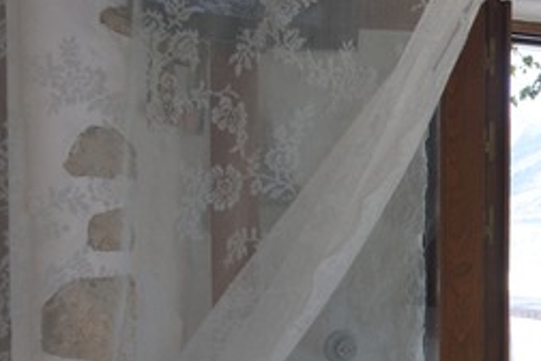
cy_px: 329
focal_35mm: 92
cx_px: 833
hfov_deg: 19.1
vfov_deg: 14.7
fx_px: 1382
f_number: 8
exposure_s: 1/100
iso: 1000
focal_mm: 29
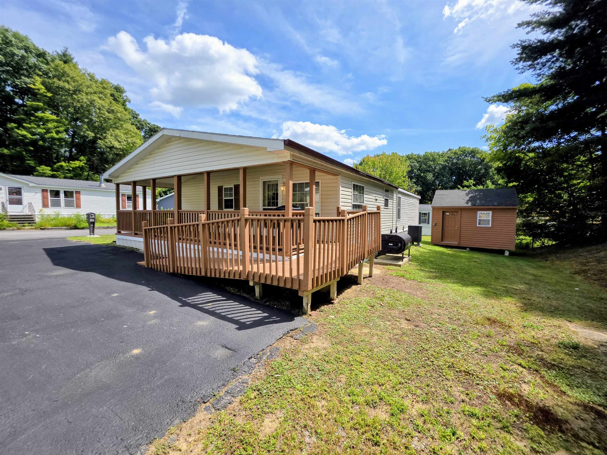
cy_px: 228
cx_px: 304
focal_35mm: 13
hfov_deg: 106.2
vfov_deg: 89.9
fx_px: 228
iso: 40
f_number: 1.9
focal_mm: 2.2
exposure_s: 1/1941
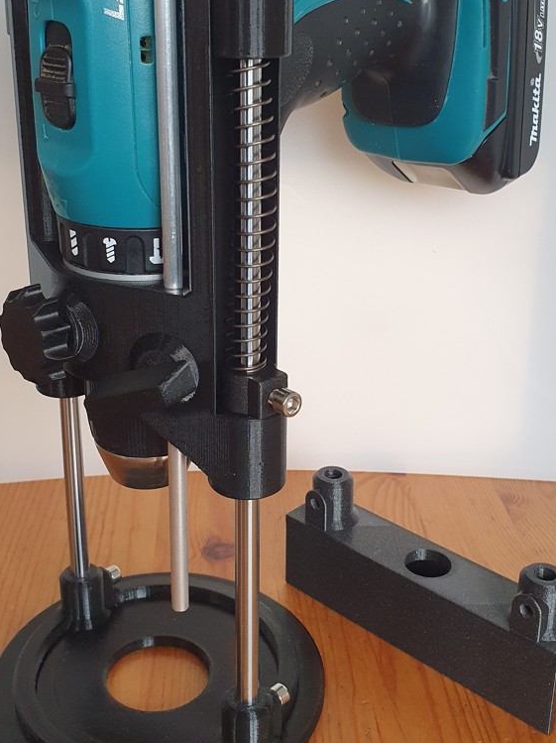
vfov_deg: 44.5
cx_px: 262
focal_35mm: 42
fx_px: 900
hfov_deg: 34.3
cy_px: 289
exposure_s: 1/100
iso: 320
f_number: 2.4
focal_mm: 4.32
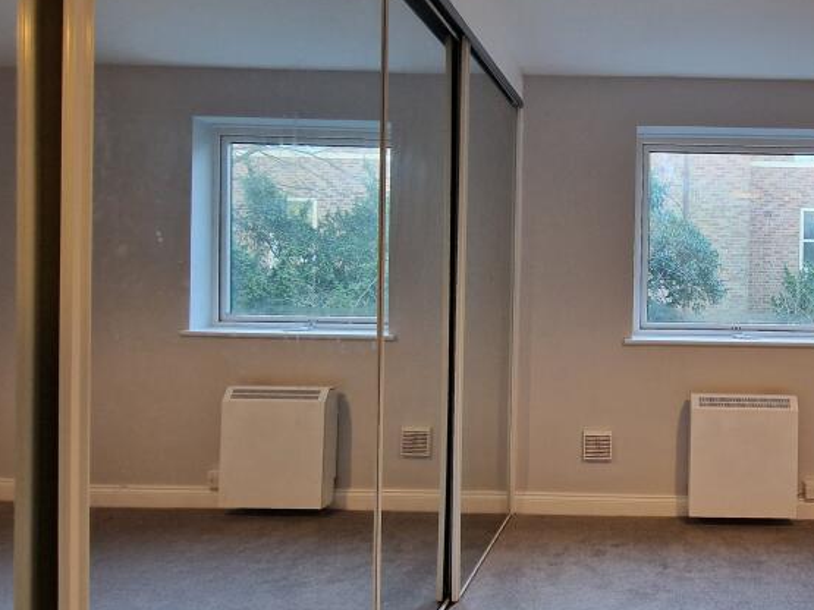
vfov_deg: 56.7
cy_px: 284
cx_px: 647
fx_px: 564
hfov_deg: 65.4
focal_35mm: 24
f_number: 2.2
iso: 250
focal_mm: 2.2
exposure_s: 1/50
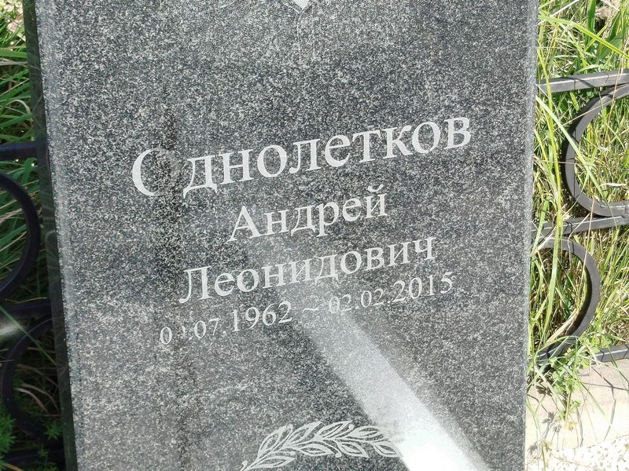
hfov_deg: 58.4
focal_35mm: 31
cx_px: 314
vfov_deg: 45.4
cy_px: 236
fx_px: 563
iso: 50
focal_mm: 5.31
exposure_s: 1/287
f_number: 1.7
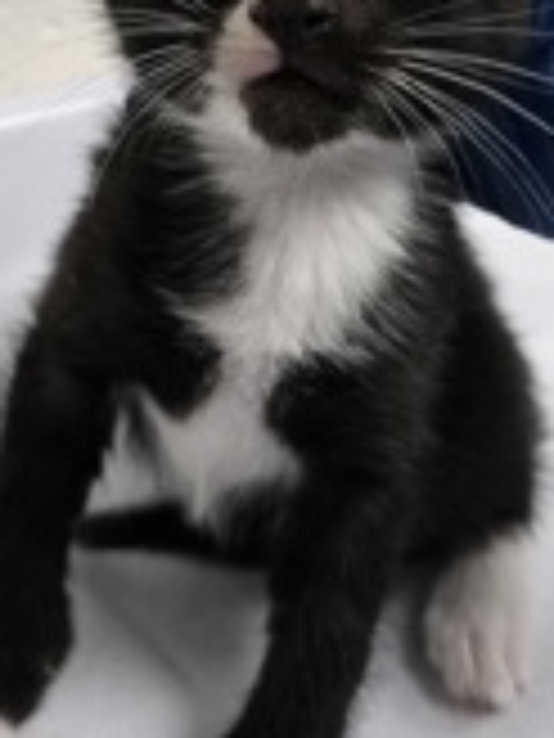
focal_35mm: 59
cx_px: 196
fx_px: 1259
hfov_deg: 24.7
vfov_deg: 30.6
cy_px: 14
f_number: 1.8
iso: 250
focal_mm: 5.4
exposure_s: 1/120
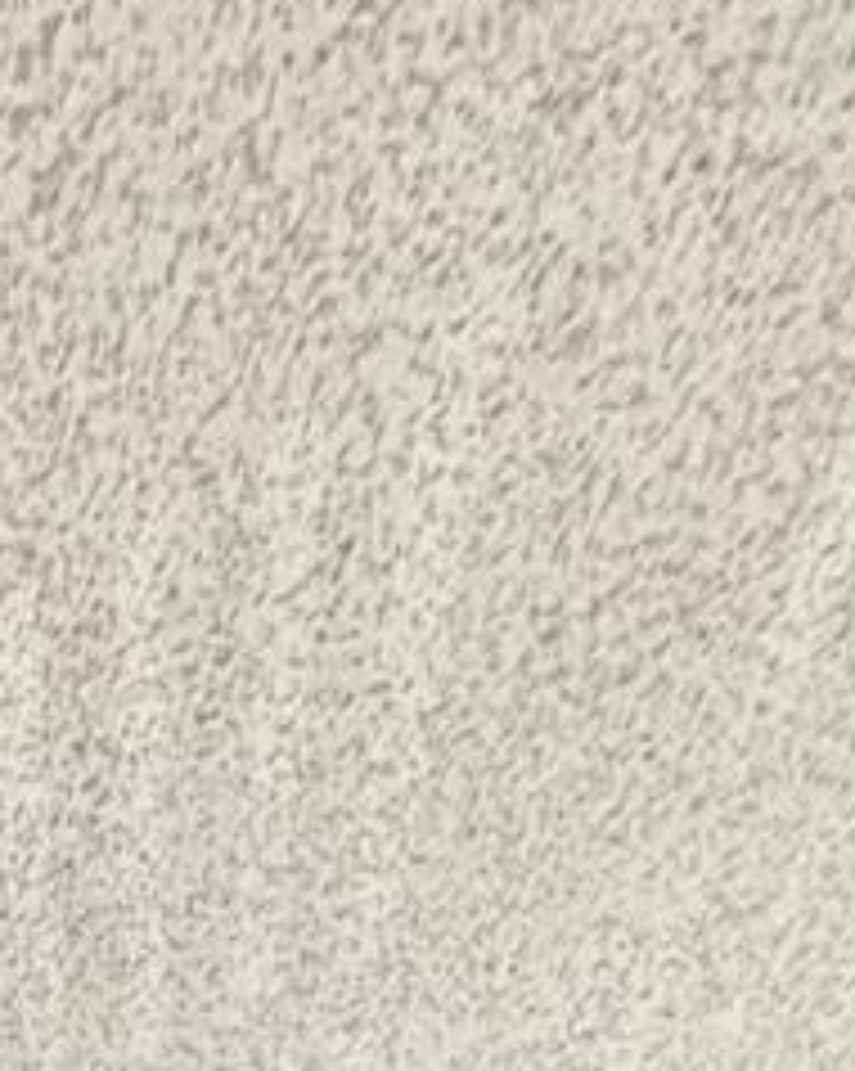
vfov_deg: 15.6
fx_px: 2027
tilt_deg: -2.9
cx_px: -513
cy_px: 2524
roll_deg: +0.5
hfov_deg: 19.8
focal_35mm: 64
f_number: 1.8
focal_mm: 1.57
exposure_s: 1/60
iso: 400
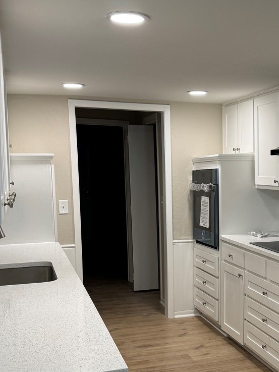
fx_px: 537
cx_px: 224
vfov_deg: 37.9
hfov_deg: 28.5
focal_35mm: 50
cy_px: 234
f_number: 1.78
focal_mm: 6.76
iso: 125
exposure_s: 1/120
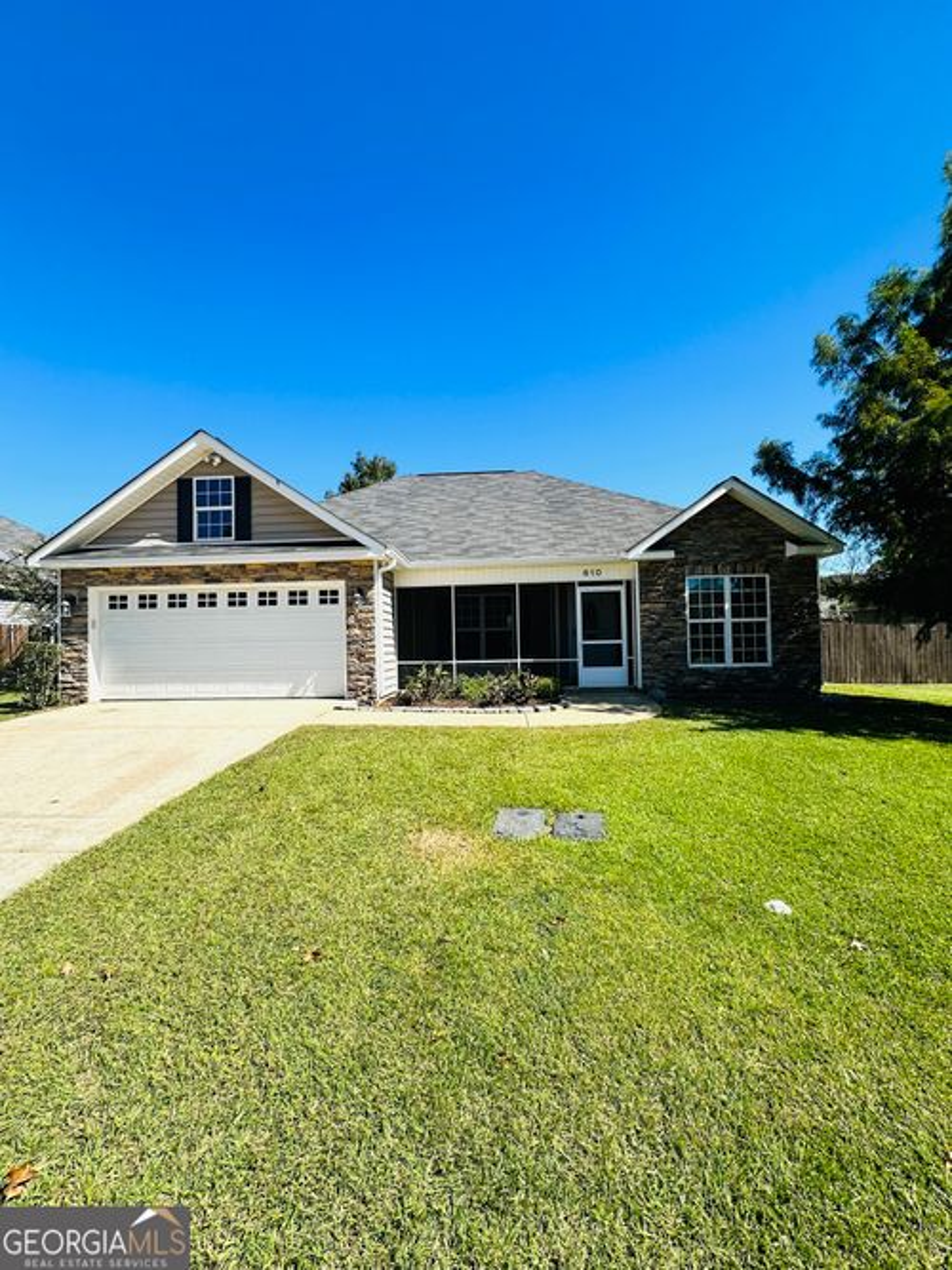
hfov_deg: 85.7
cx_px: 476
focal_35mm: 14
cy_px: 635
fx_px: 514
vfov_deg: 102.1
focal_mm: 2.22
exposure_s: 1/1350
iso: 40
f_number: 2.2
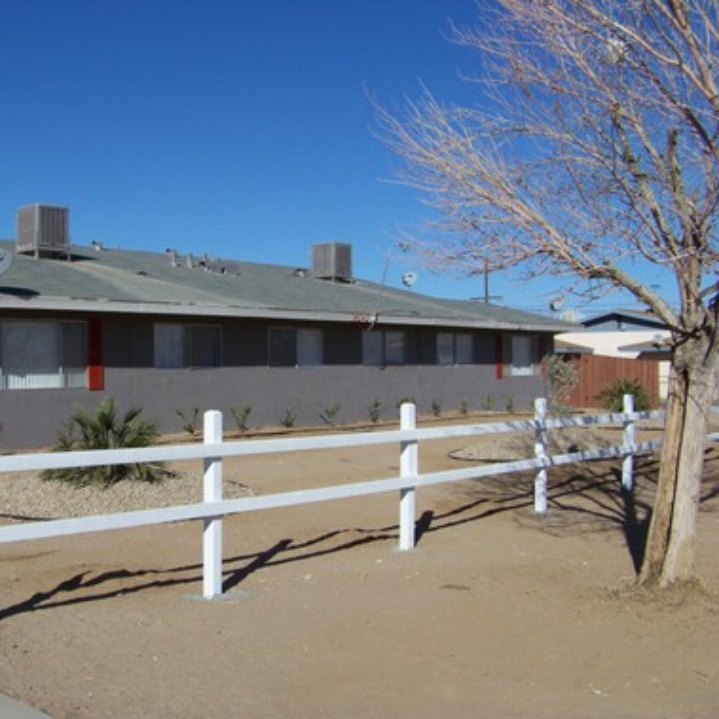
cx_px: 247
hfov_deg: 38.8
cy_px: 362
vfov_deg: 39.2
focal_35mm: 43
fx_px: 1010
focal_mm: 5.85
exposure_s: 1/1250
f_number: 4
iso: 73
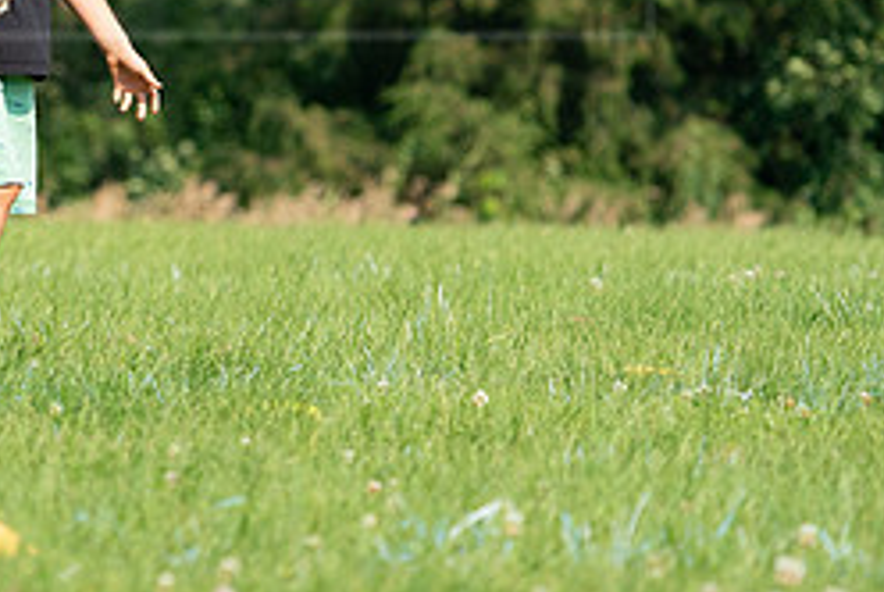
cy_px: -16
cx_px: 68
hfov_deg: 3.5
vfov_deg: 2.4
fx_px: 14357
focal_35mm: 584
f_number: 6.3
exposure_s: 1/4000
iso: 1600
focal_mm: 250
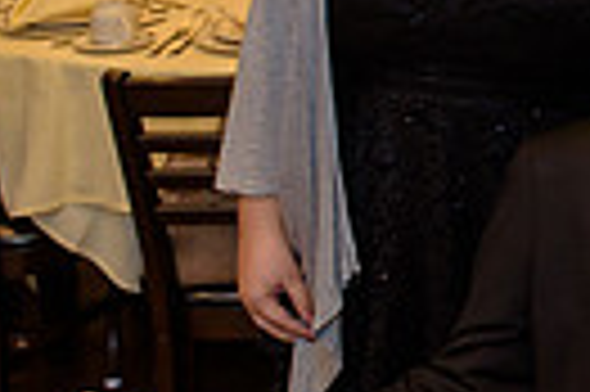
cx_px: 743
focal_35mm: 115
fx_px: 1882
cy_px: -79
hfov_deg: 16.9
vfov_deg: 11.6
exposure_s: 1/125
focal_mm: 26
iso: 1600
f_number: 3.2
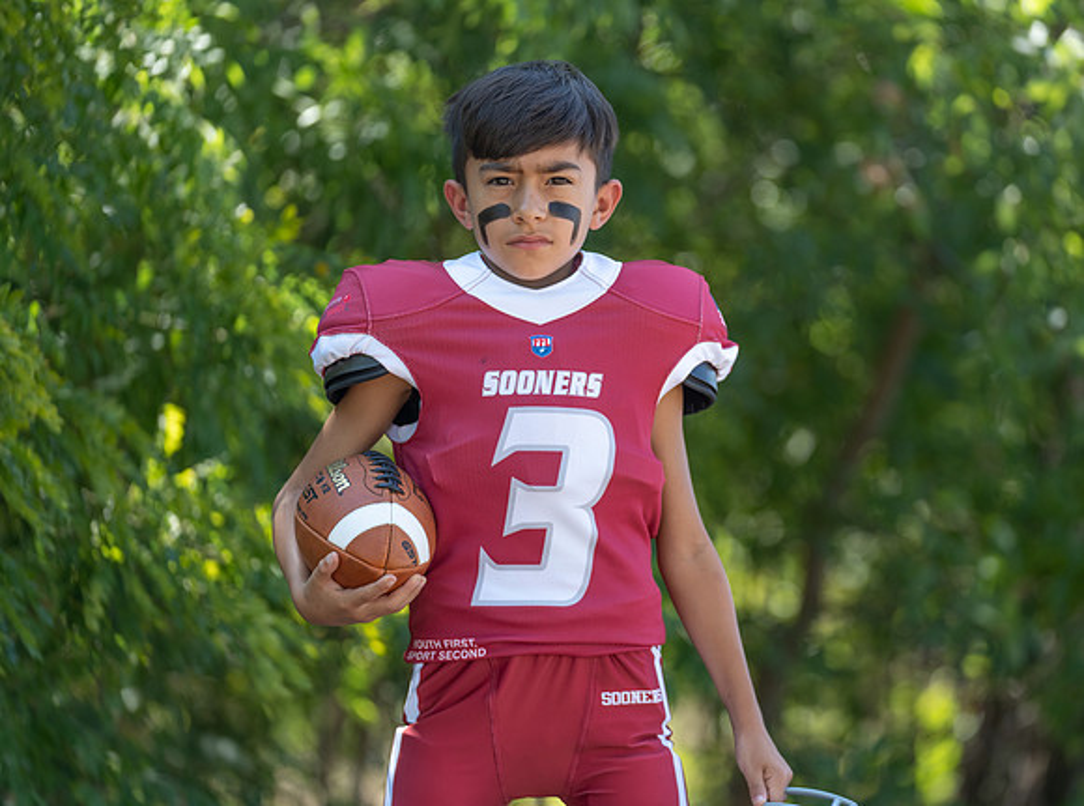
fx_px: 4692
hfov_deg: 13.2
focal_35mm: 150
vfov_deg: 9.8
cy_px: 392
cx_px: 621
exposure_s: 1/320
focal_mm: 136
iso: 100
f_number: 2.8
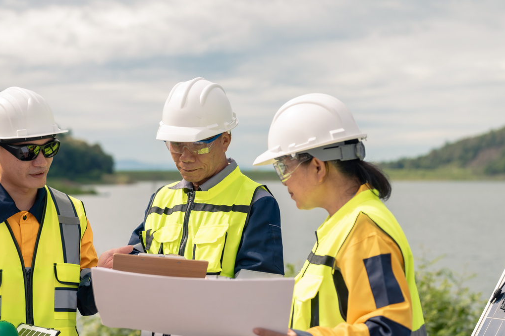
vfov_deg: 15.9
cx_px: 246
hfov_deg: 23.6
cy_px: 206
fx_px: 1206
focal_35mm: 86
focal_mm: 50
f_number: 2.5
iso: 100
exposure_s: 1/320
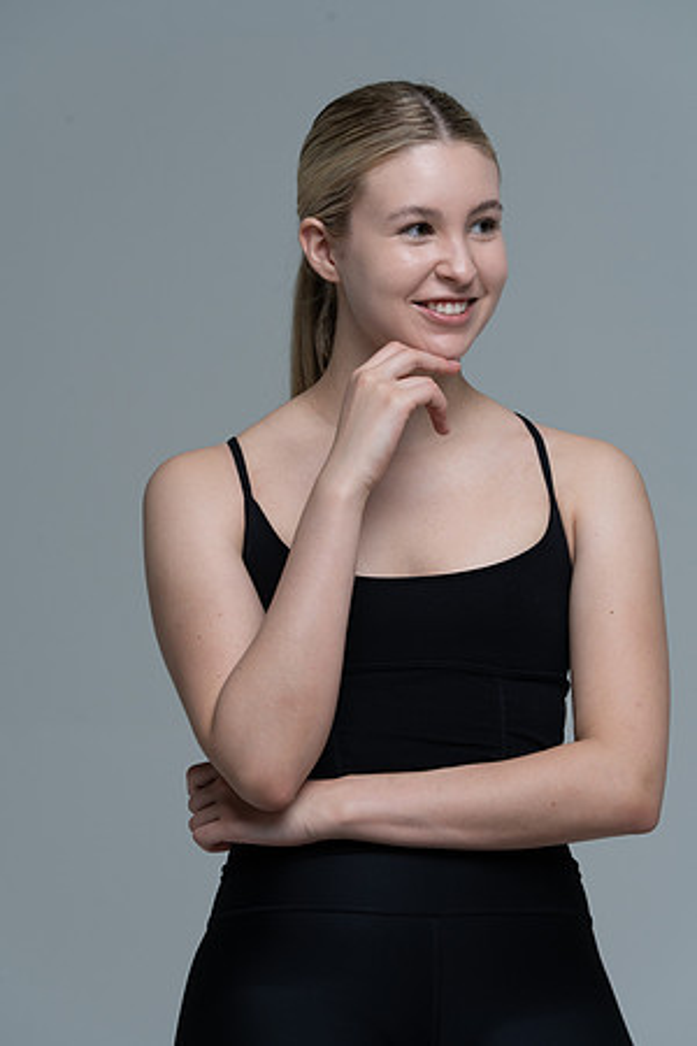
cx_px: 348
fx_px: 5808
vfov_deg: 10.3
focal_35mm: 200
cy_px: 523
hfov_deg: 6.9
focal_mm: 200
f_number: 9
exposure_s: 1/160
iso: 320
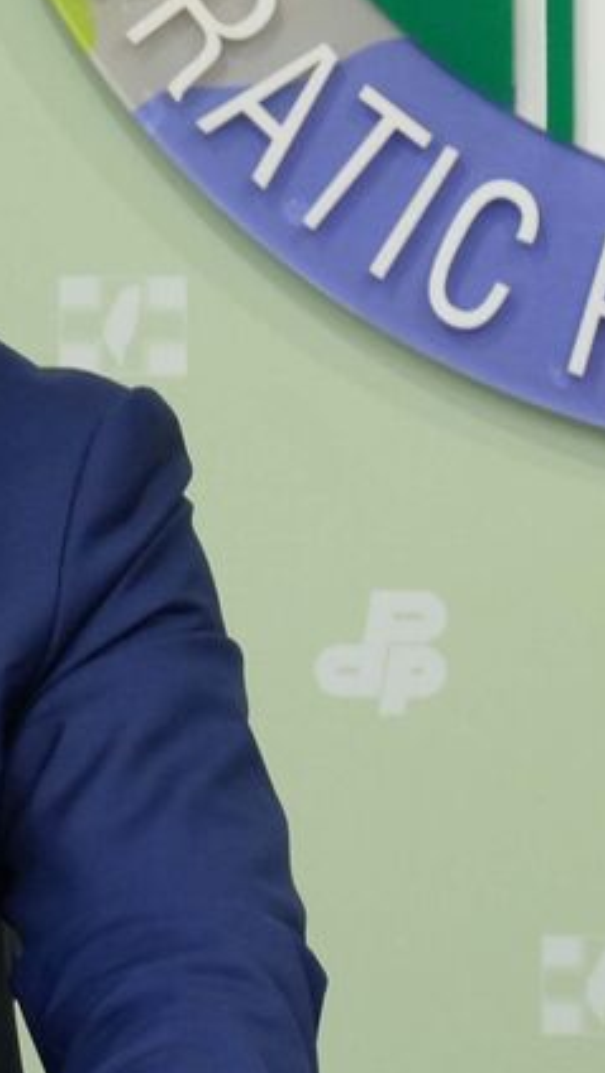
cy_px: 371
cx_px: -623
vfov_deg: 3.1
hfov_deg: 1.8
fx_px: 19704
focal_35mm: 692
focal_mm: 146
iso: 2500
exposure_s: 1/60
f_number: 10
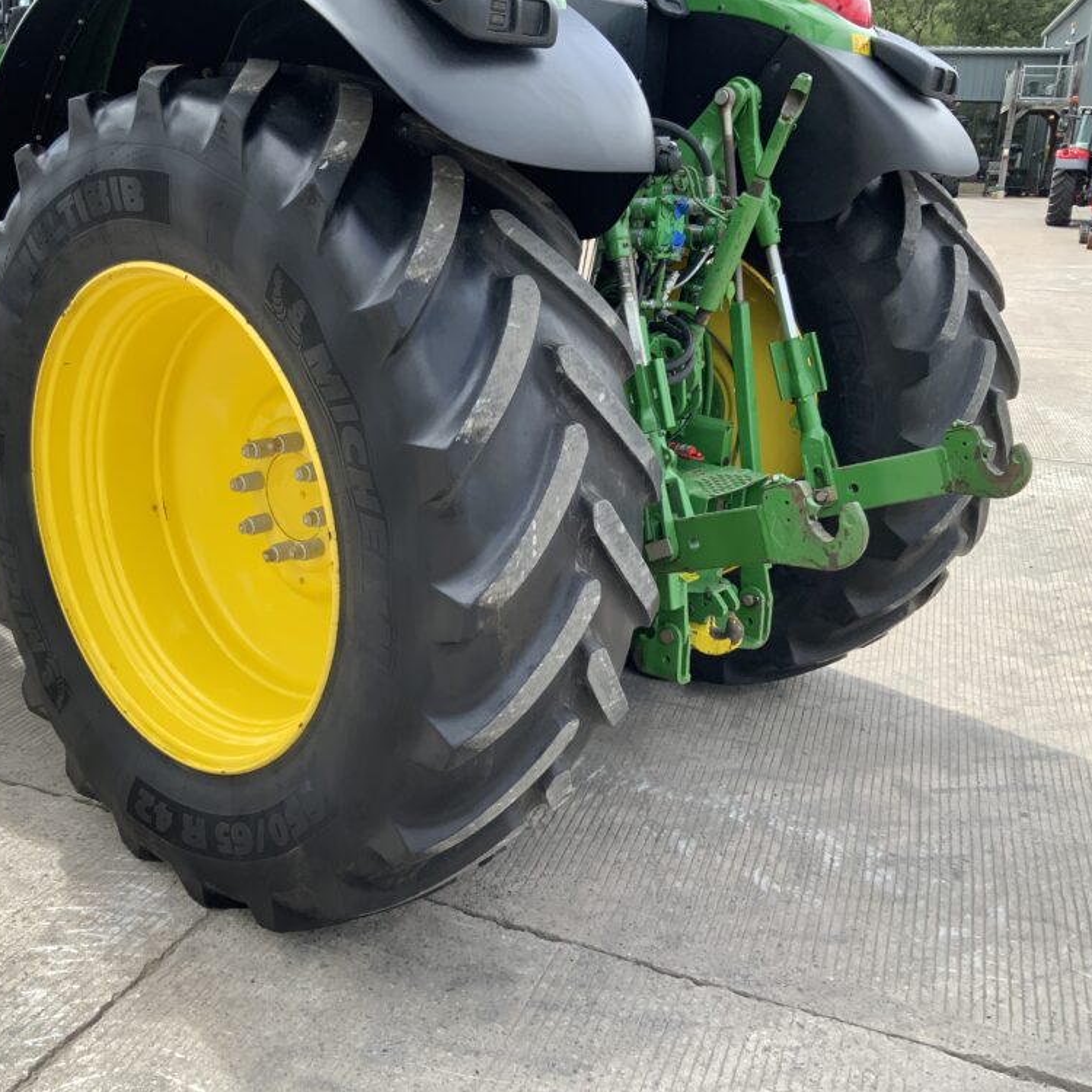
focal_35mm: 35
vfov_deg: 47.2
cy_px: 534
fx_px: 1249
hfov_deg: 46.9
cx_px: 427
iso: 16
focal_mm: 3
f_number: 1.8
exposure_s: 1/504
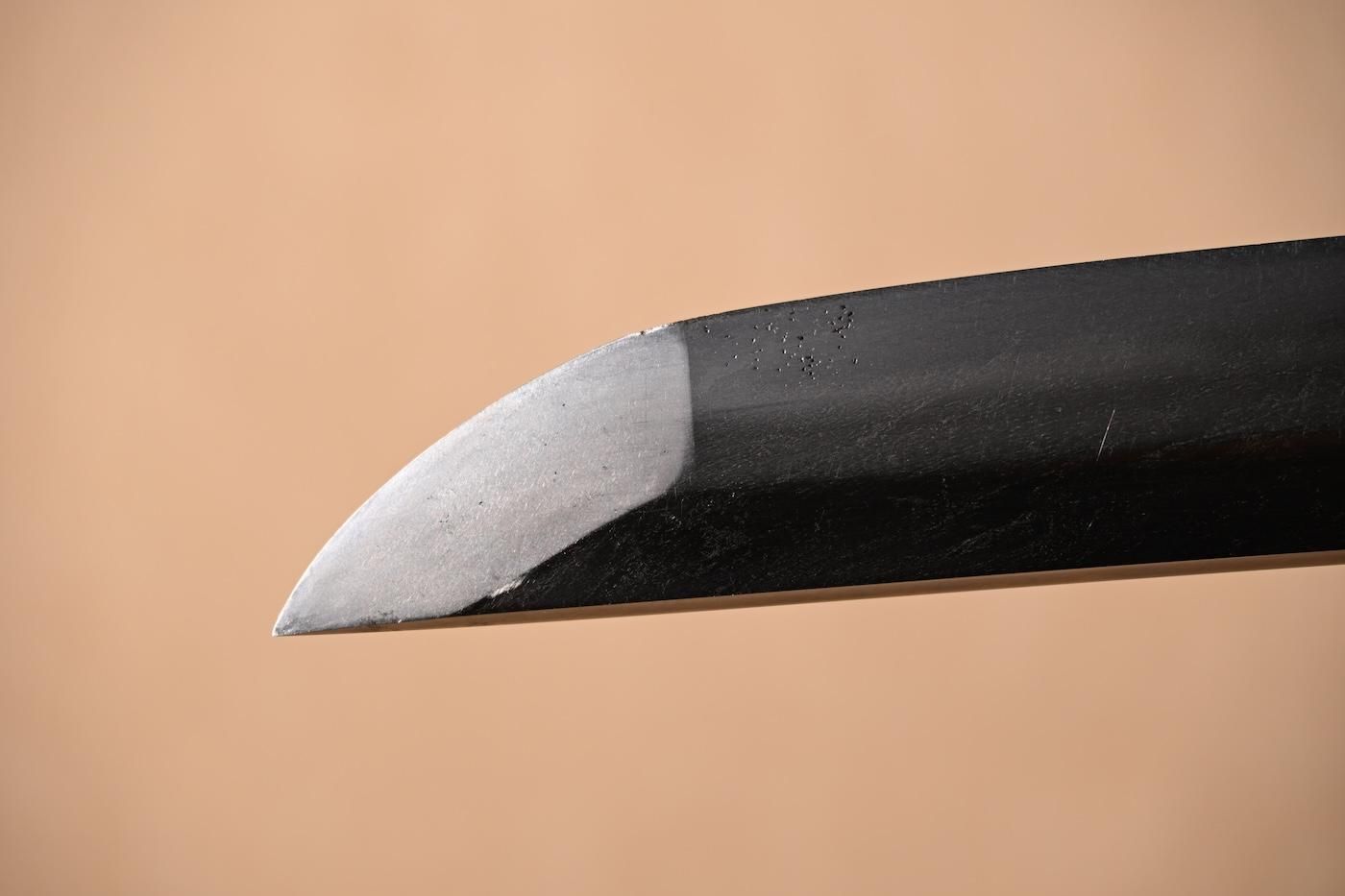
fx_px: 7004
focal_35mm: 188
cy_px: 448
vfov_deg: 7.3
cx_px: 672
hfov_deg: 11.0
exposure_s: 1/2
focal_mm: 125
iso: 100
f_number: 6
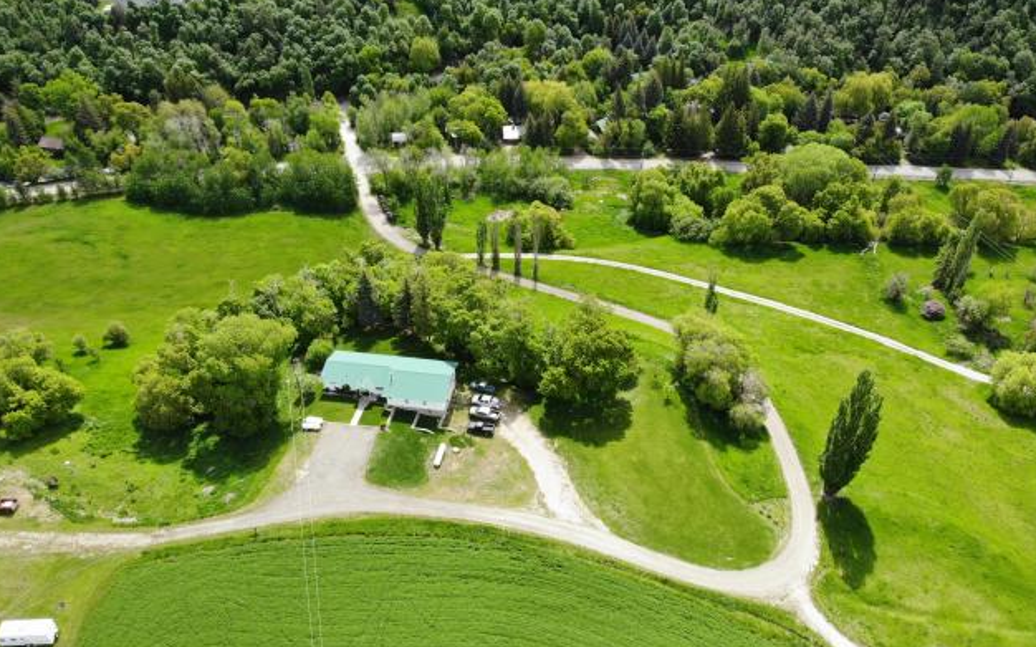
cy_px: 333
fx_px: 734
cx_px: 521
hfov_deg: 70.4
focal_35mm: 26
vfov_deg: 47.6
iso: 101
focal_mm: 4.5
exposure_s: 1/417
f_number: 2.8
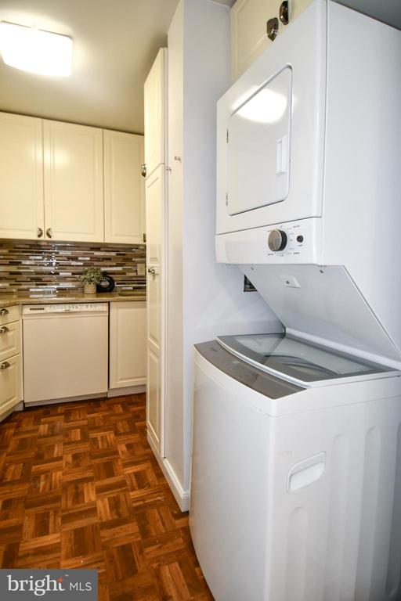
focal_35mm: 18
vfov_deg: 90.0
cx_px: 200
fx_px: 301
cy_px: 300
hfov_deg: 67.4
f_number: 4
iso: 320
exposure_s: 1/60
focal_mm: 12
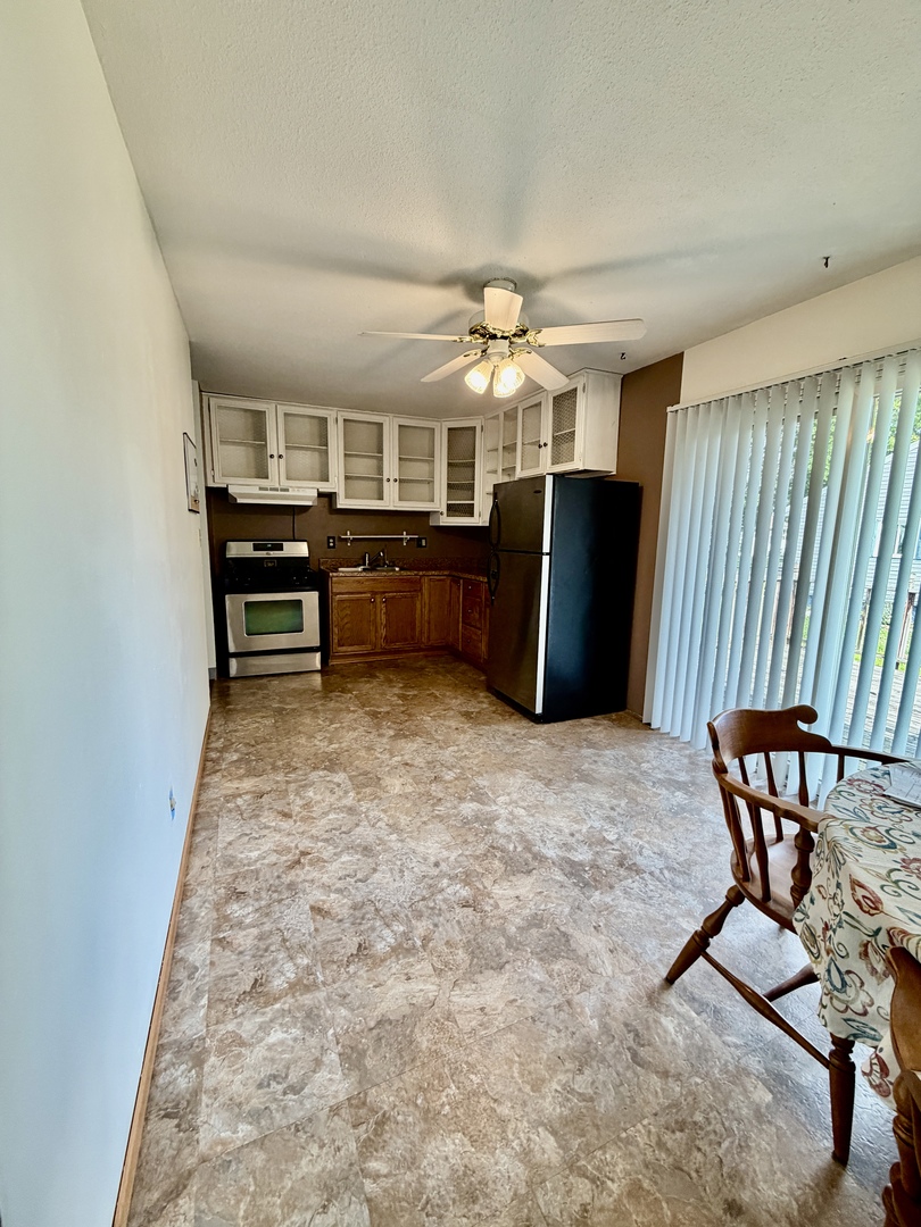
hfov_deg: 85.7
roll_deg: -1.9
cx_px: 460
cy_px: 614
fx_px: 497
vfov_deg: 102.1
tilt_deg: -8.9
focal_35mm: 14
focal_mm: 2.22
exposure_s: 1/120
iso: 200
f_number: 2.2
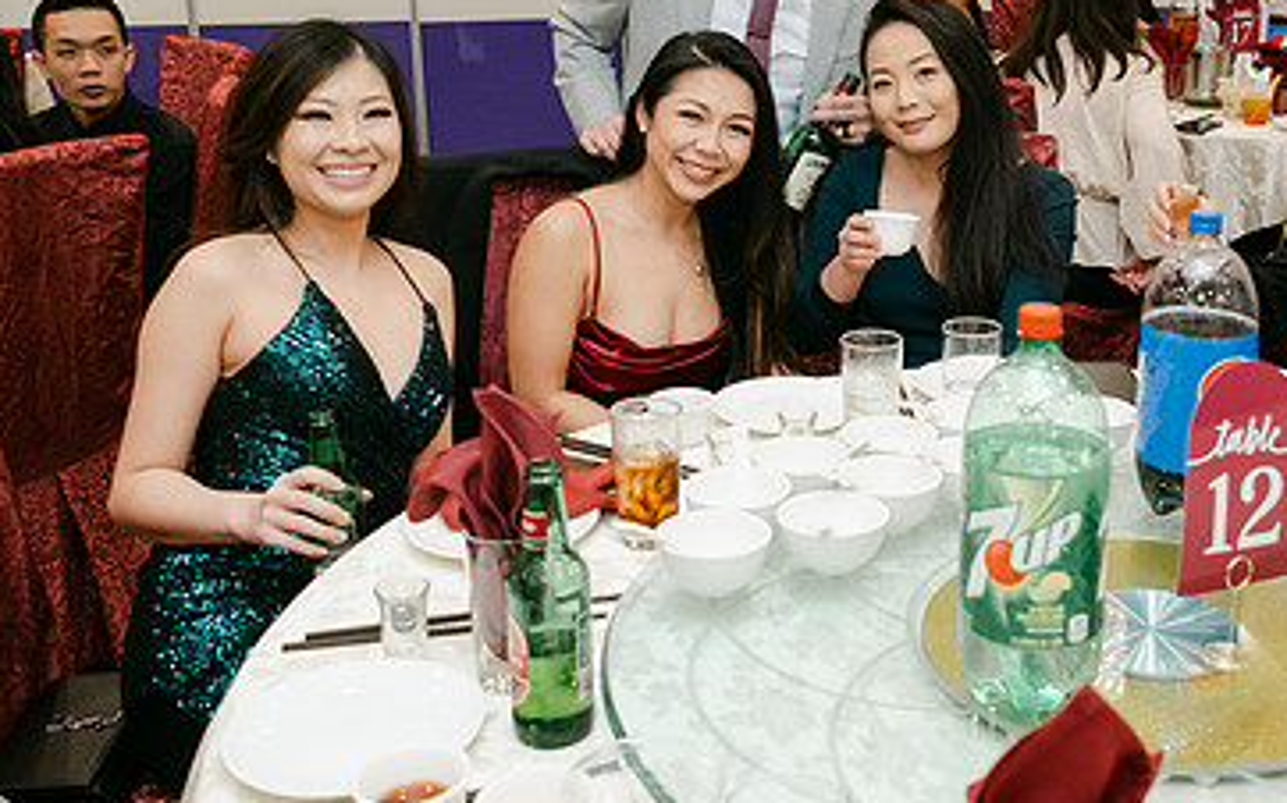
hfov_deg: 45.7
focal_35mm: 43
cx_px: 825
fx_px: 1508
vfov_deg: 29.5
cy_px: 223
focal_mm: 16
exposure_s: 1/125
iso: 800
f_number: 2.8
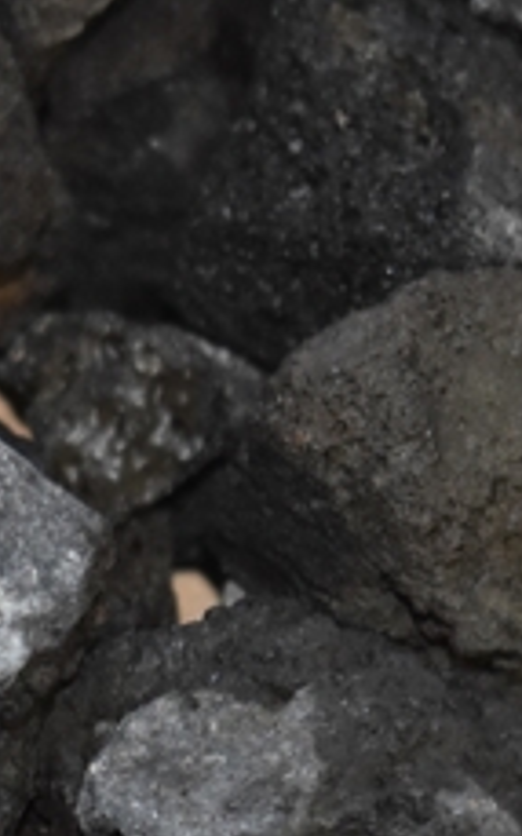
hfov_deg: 4.4
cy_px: 100
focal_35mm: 294
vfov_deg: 7.1
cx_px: -449
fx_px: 6691
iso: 2000
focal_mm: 55
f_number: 5.6
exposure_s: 1/60
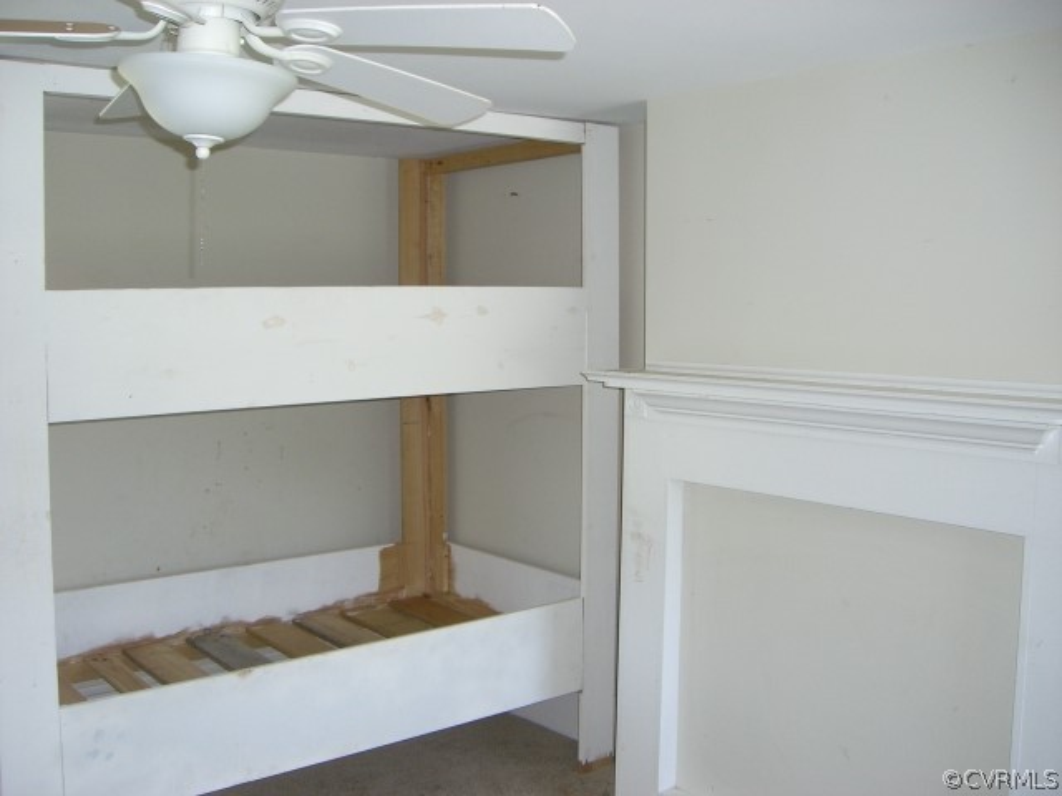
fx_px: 1166
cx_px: 531
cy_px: 398
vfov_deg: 37.7
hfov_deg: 49.0
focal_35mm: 38
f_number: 2.7
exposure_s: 1/60
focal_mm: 6.2
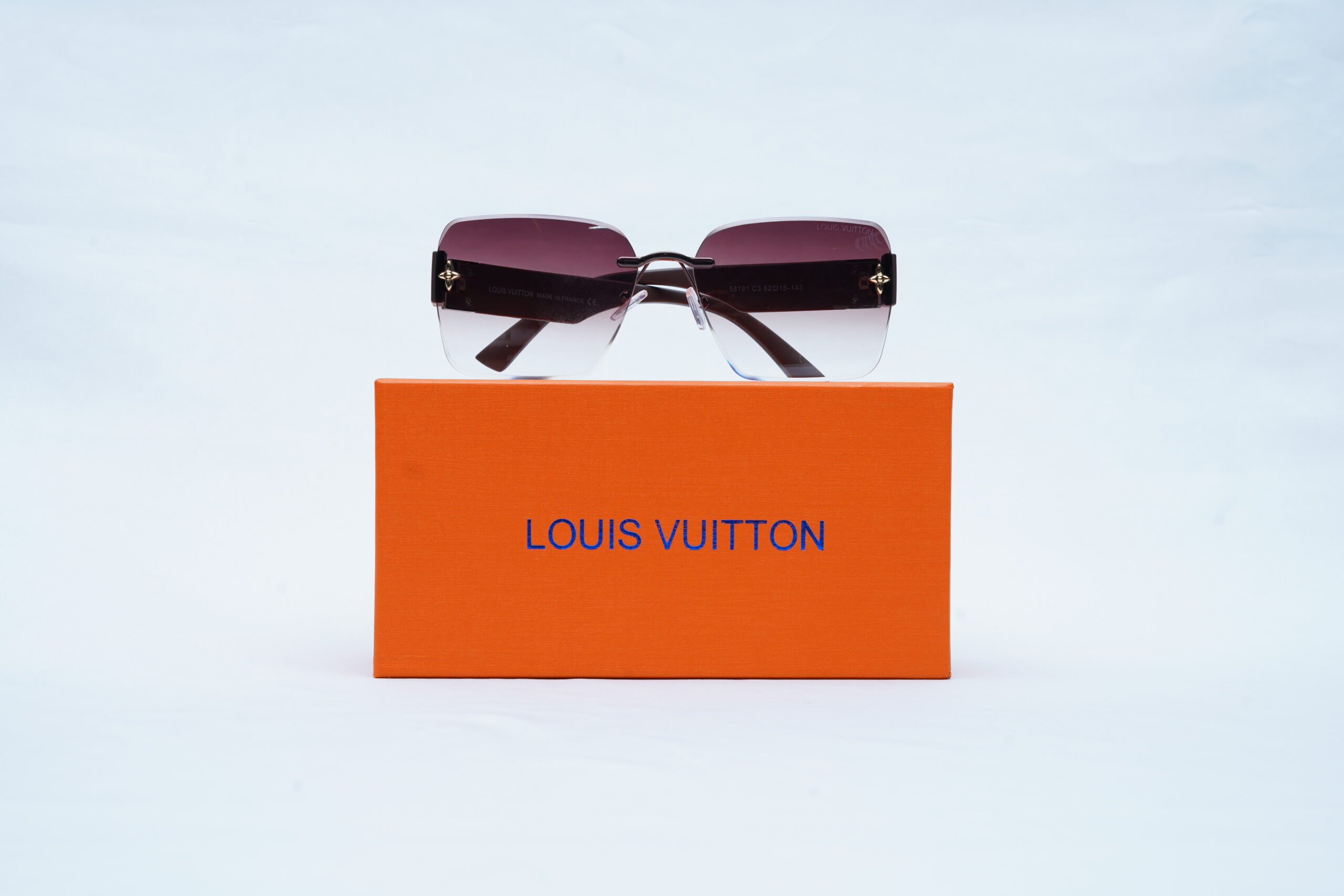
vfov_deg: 27.0
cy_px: 448
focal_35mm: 50
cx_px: 672
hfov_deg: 39.6
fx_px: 1867
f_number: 9
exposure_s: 1/160
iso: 200
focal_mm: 50
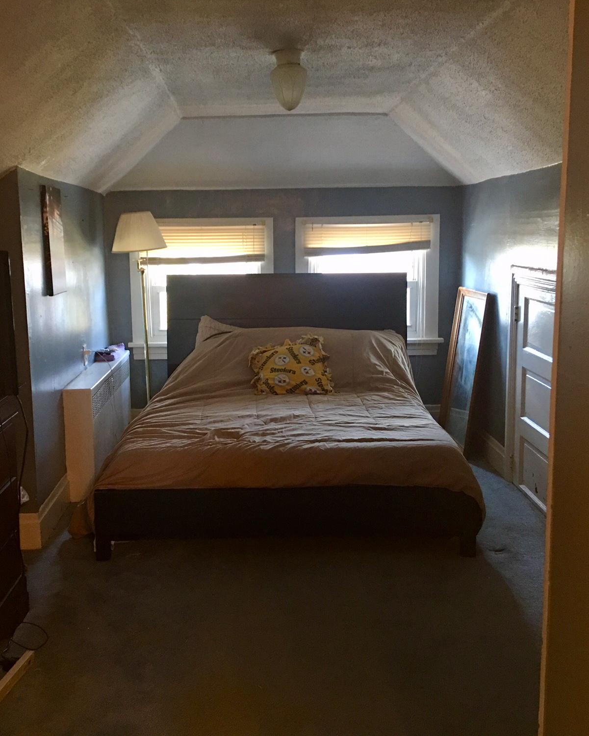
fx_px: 828
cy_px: 366
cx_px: 251
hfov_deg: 39.1
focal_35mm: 38
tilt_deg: -7.5
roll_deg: +1.3
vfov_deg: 47.9
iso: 100
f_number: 2.2
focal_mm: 4.15
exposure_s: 1/15
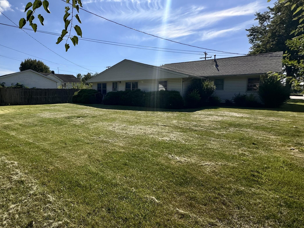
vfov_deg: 65.9
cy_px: 108
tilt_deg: -4.9
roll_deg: -0.2
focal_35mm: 20
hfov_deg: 78.6
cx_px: 97
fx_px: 176
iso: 50
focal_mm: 2.22
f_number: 2.2
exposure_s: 1/4651
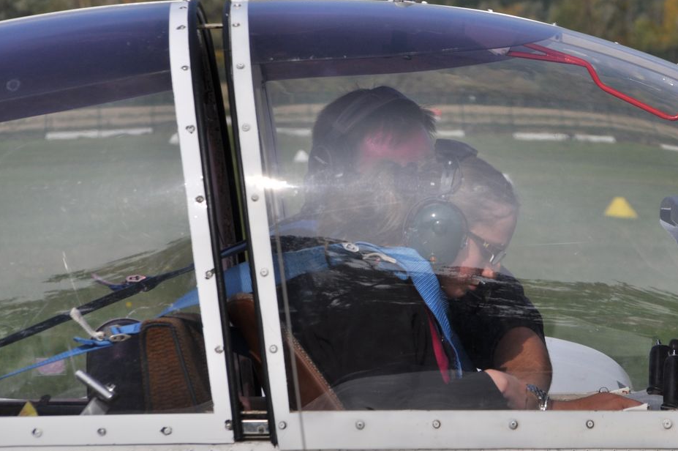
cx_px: 442
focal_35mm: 342
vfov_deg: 4.0
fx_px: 6428
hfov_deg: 6.0
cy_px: 204
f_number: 10
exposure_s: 1/1000
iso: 200
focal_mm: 165
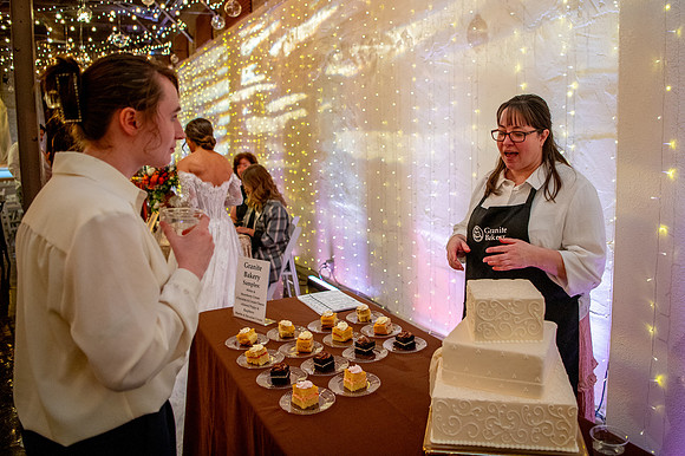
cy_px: 194
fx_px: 525
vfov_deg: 46.8
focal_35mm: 28
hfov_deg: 65.9
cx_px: 394
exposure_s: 1/250
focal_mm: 24
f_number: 2.8
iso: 4000
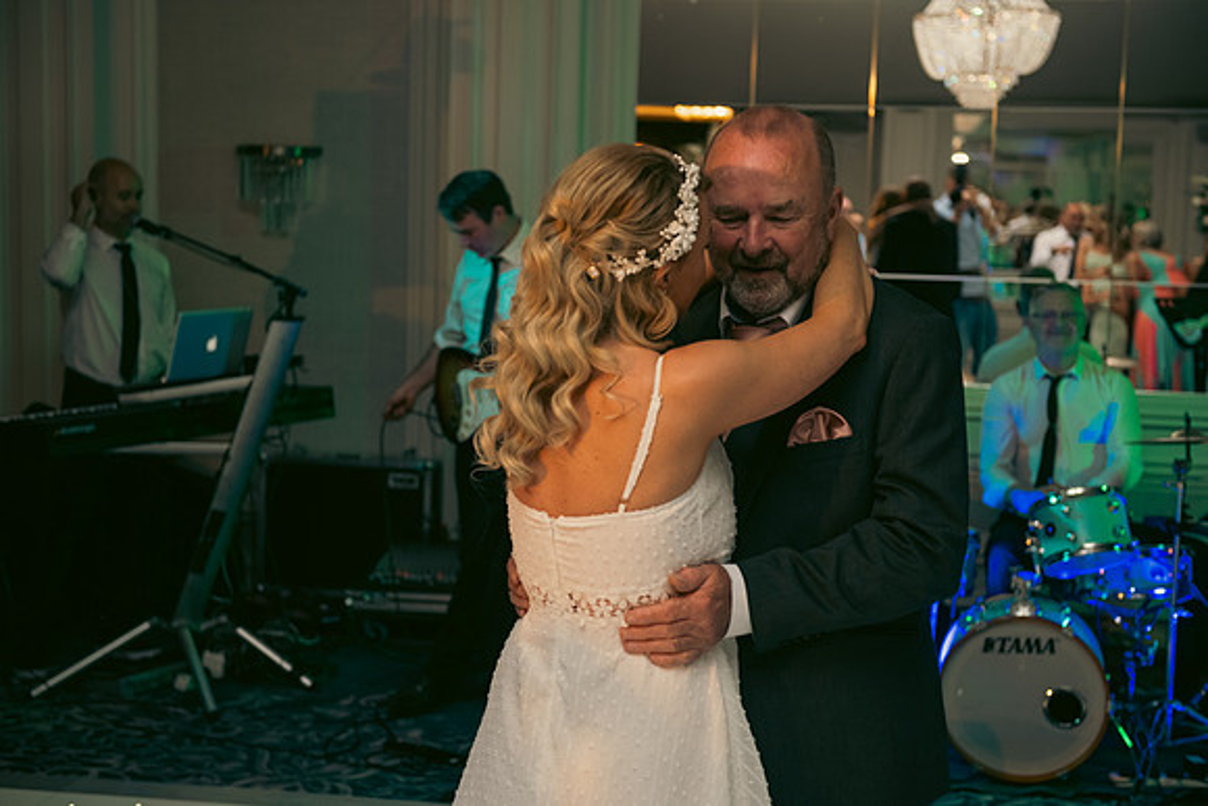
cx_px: 604
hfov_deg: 35.6
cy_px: 403
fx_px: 1879
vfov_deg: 24.2
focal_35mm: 56
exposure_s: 1/160
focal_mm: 56
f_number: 3.5
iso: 640
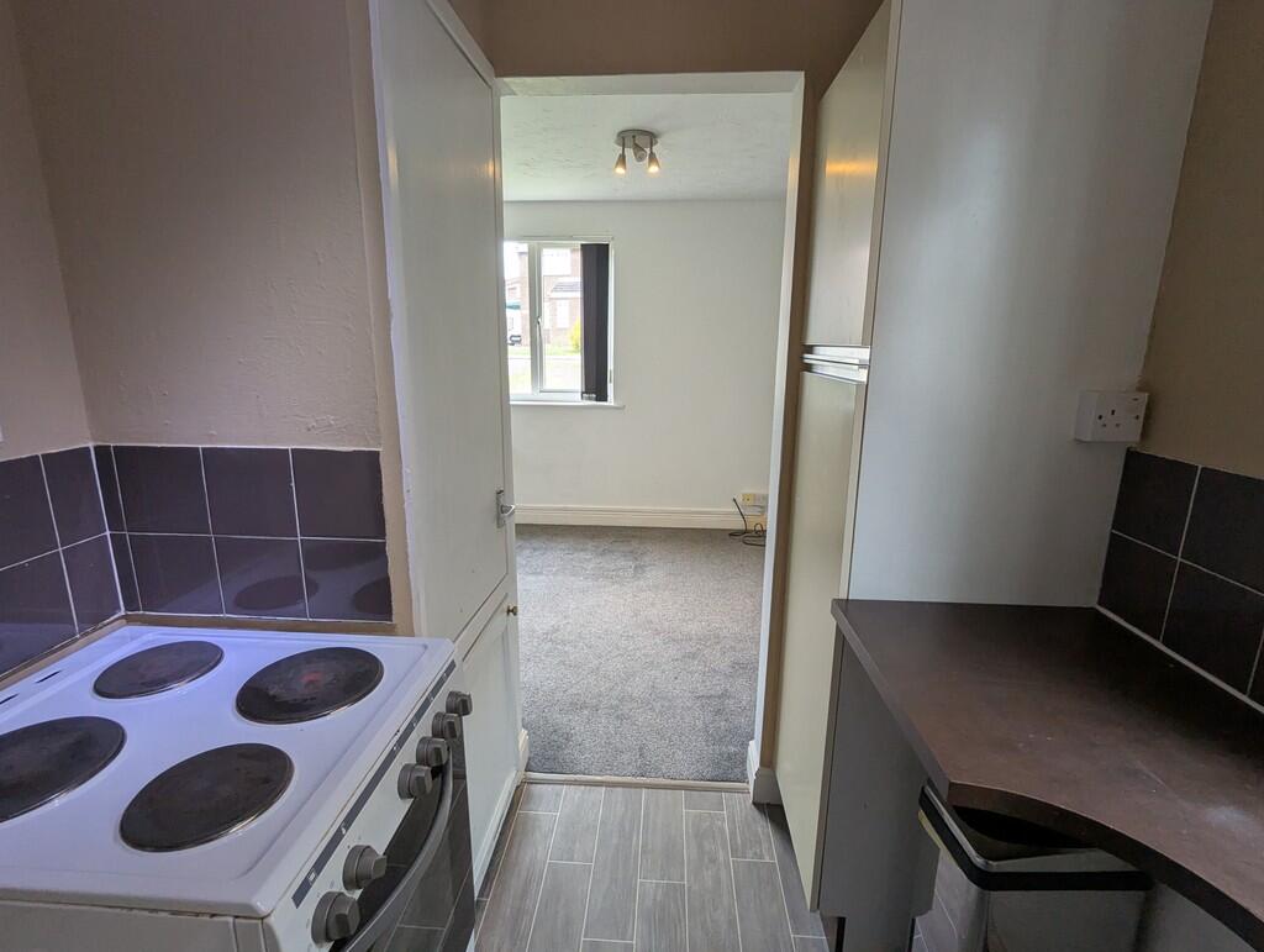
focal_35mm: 16
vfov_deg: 78.2
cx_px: 632
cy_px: 476
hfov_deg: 94.4
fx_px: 585
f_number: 2.2
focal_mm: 2.35
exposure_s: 1/69
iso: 157
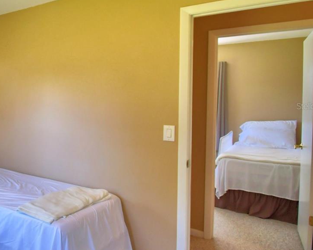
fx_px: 287
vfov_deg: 47.0
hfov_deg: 46.4
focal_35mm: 31
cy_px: 106
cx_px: -10
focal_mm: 10
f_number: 4.5
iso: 400
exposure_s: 1/100
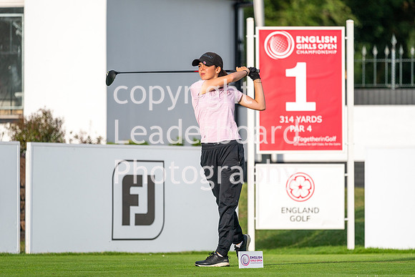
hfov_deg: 6.0
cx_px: 212
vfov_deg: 4.0
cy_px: 143
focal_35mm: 341
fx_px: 3934
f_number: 4
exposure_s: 1/3200
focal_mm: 300
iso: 250
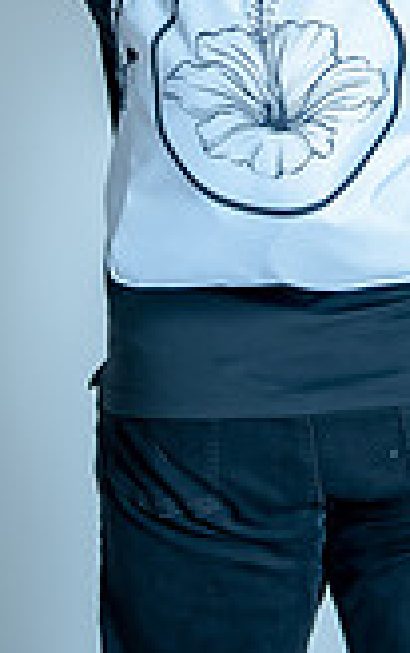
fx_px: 3082
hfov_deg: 7.6
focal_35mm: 173
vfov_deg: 12.0
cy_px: 92
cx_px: 293
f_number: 4
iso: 320
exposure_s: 1/125
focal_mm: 62
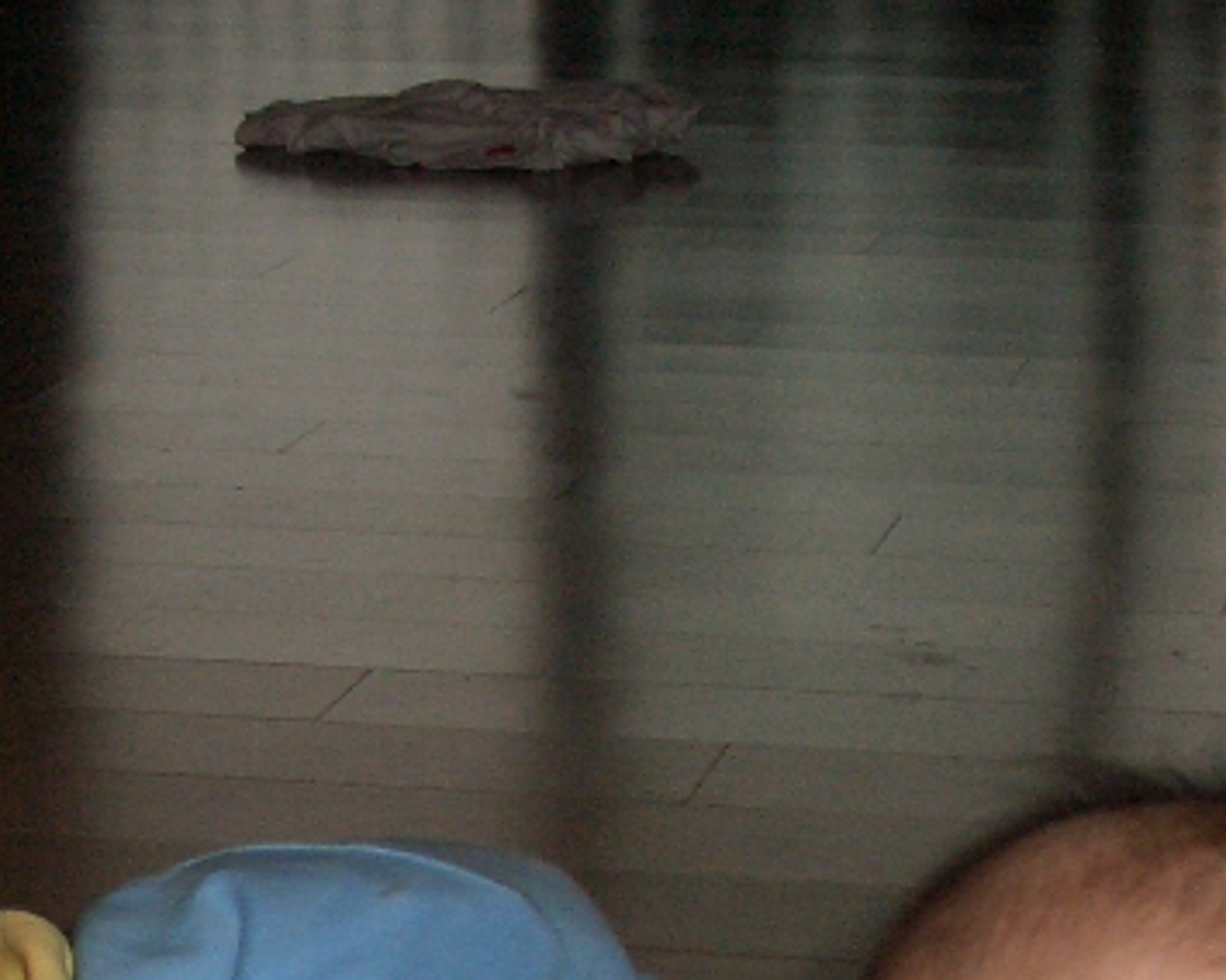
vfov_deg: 13.1
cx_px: 653
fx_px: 4209
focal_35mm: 116
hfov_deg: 16.6
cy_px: 935
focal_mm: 7.1
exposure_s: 1/60
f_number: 2.8
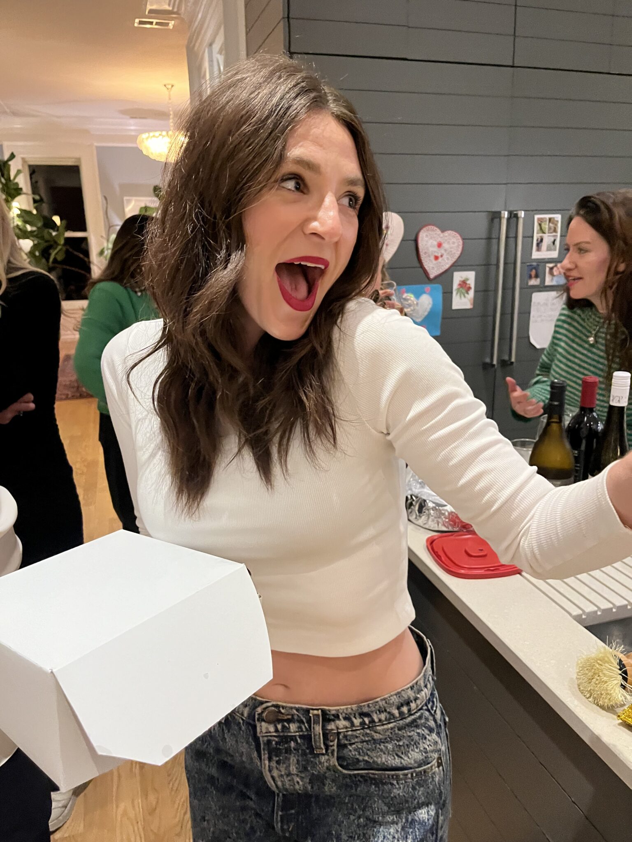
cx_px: 316
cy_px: 421
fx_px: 633
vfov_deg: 67.3
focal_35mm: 26
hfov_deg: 53.1
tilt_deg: -17.6
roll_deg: -1.8
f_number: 1.6
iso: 640
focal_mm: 5.1
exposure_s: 1/40
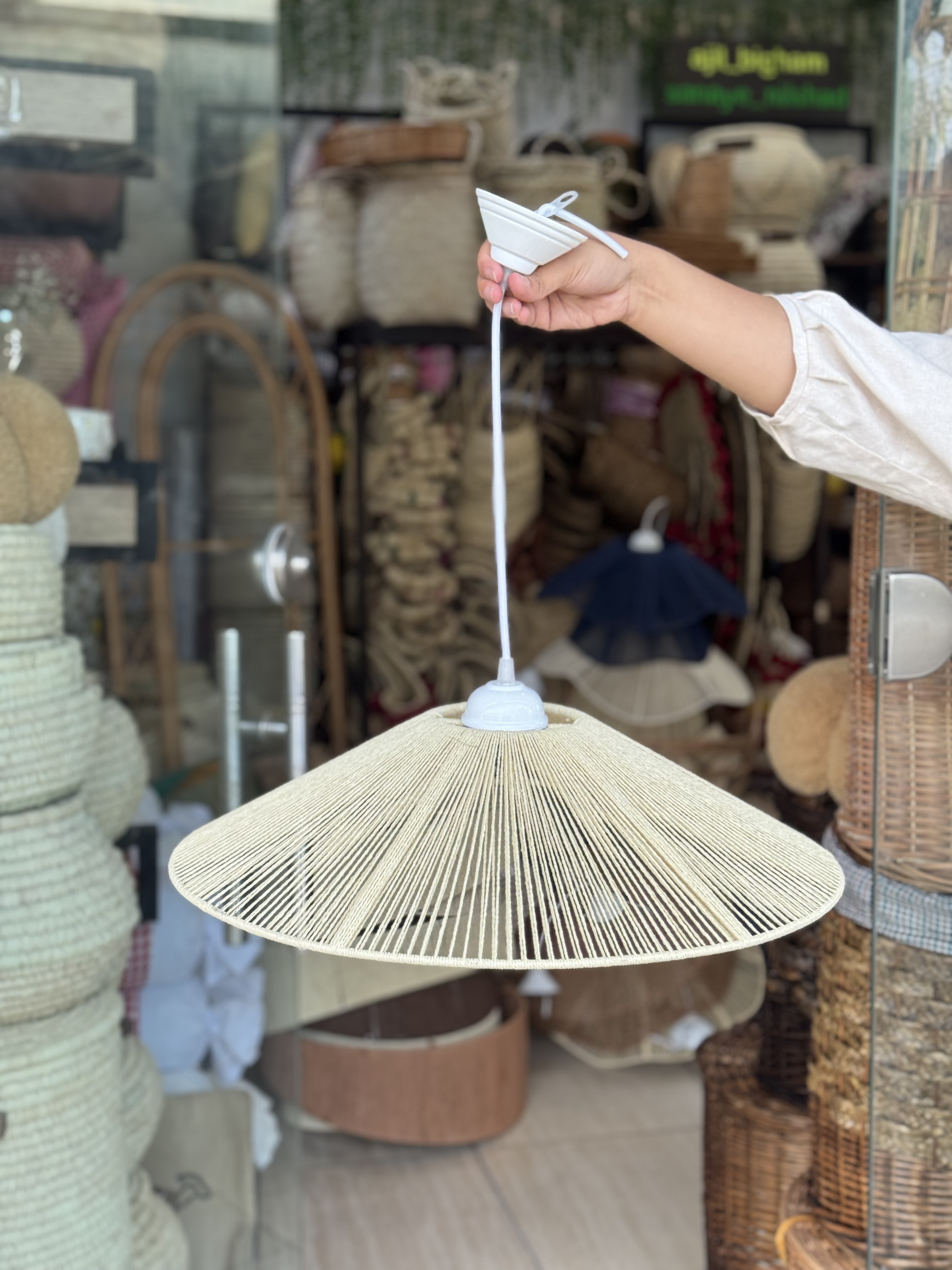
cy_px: 635
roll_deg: +0.7
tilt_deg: -8.4
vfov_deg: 39.7
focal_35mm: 48
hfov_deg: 30.3
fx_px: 1760
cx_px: 476
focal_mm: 6.76
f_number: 1.78
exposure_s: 1/293
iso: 64
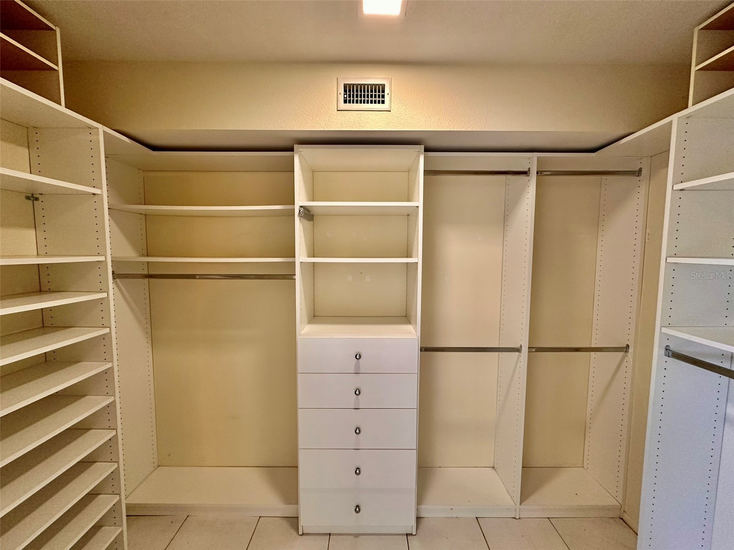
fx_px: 297
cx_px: 367
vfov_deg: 85.7
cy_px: 275
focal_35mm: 14
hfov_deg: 102.1
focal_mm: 2.22
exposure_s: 1/60
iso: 200
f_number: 2.2
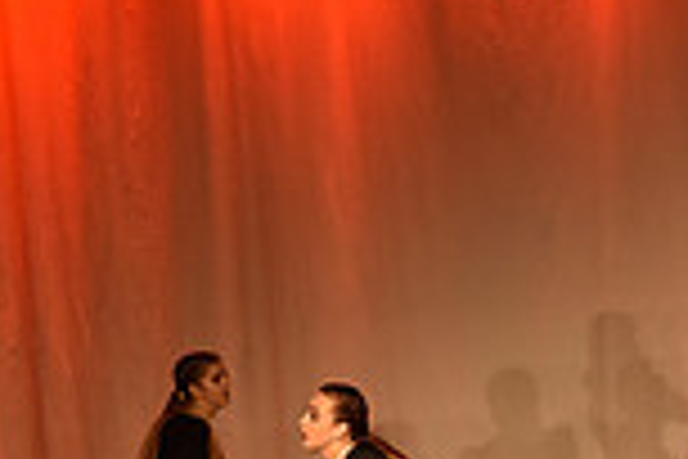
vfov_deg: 4.5
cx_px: 715
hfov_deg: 6.8
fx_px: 5790
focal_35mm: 303
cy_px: 664
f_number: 4.5
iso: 2000
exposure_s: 1/250
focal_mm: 80
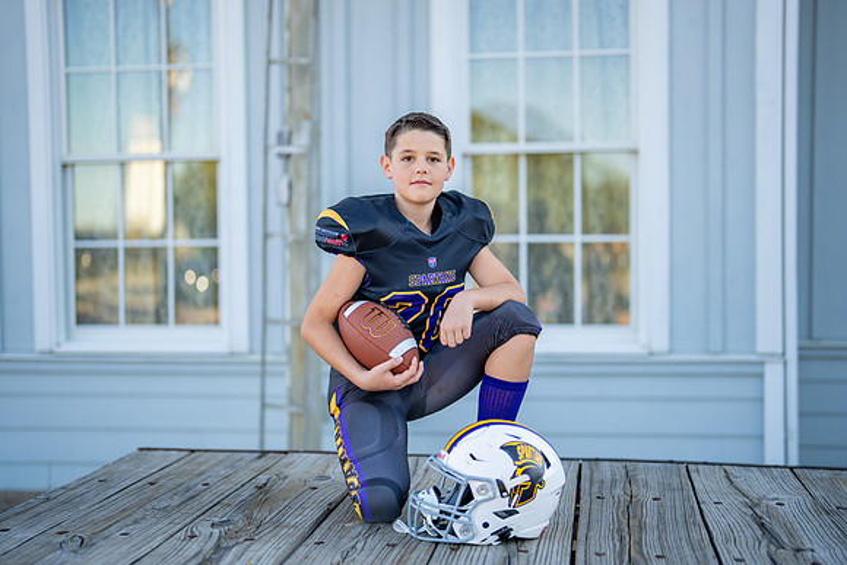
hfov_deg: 37.7
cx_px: 424
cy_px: 282
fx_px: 1240
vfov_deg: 25.7
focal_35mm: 53
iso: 100
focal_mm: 50
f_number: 1.2
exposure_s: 1/2000
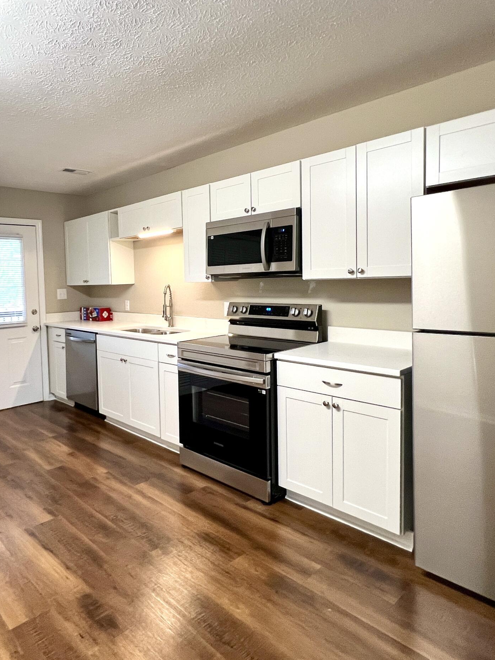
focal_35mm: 21
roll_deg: +2.6
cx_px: 144
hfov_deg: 61.0
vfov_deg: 78.9
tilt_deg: -2.9
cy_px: 307
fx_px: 400
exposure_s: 1/60
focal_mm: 1.57
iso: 200
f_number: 1.8
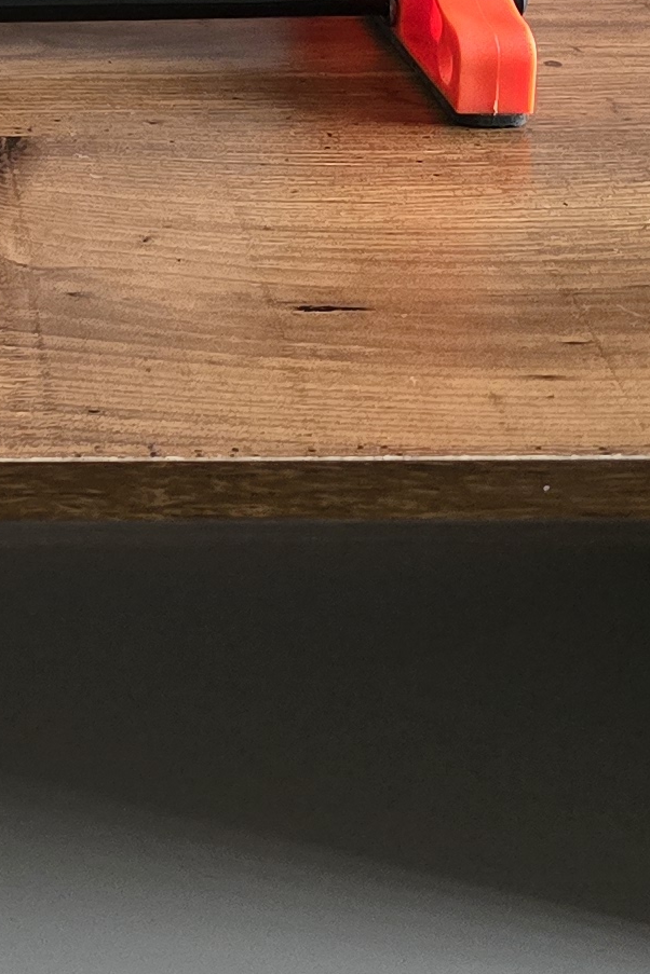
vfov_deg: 17.9
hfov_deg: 11.4
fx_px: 2871
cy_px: -331
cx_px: -740
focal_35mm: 106
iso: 1250
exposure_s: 1/60
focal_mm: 6.3
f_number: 1.7
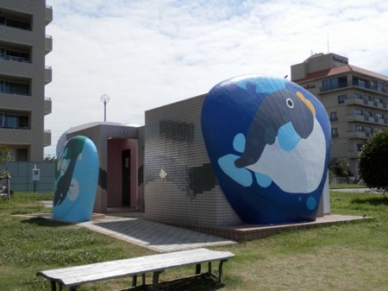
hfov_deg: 50.2
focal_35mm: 37
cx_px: 194
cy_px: 146
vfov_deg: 38.6
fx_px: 415
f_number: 3.6
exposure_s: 1/1600
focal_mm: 6.6
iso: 80
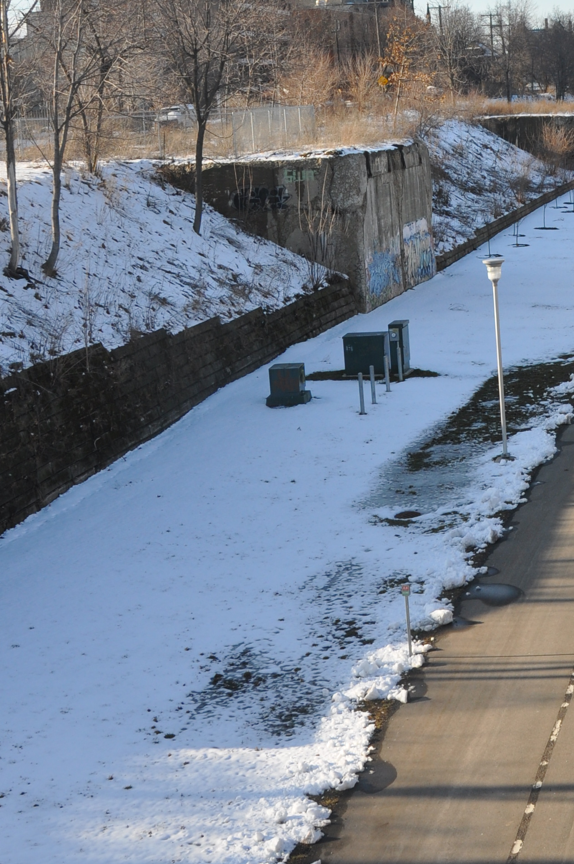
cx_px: 569
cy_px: 221
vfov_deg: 27.0
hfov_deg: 17.9
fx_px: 1774
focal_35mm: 74
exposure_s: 1/320
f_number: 9
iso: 200
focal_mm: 22
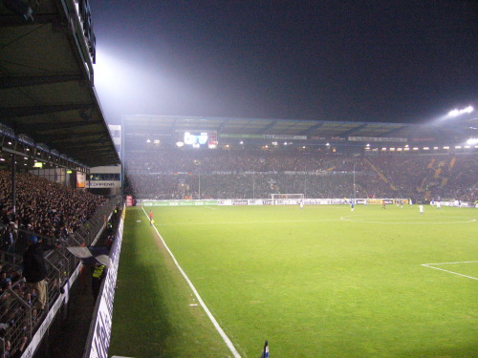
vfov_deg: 40.7
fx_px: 483
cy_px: 179
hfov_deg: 52.6
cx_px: 239
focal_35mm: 35
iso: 400
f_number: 2.8
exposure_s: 1/60
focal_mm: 5.8
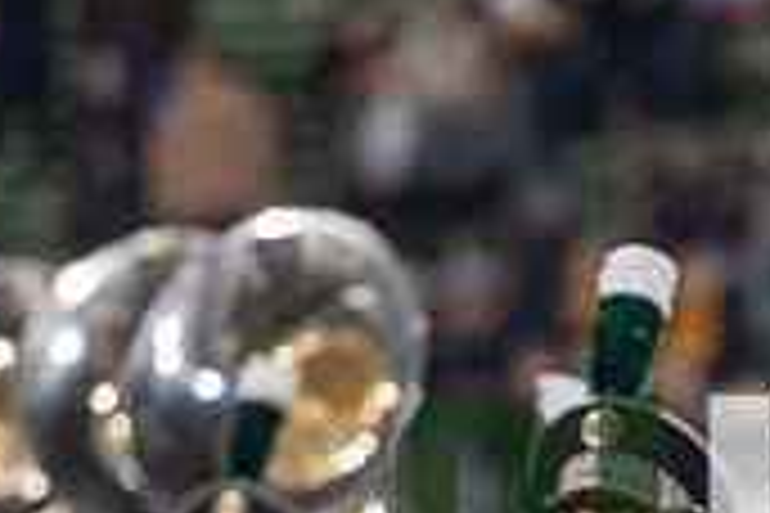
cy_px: 603
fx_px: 14543
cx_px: 734
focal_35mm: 680
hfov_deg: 3.0
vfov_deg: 2.0
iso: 1000
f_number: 2.8
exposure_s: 1/500
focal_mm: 200
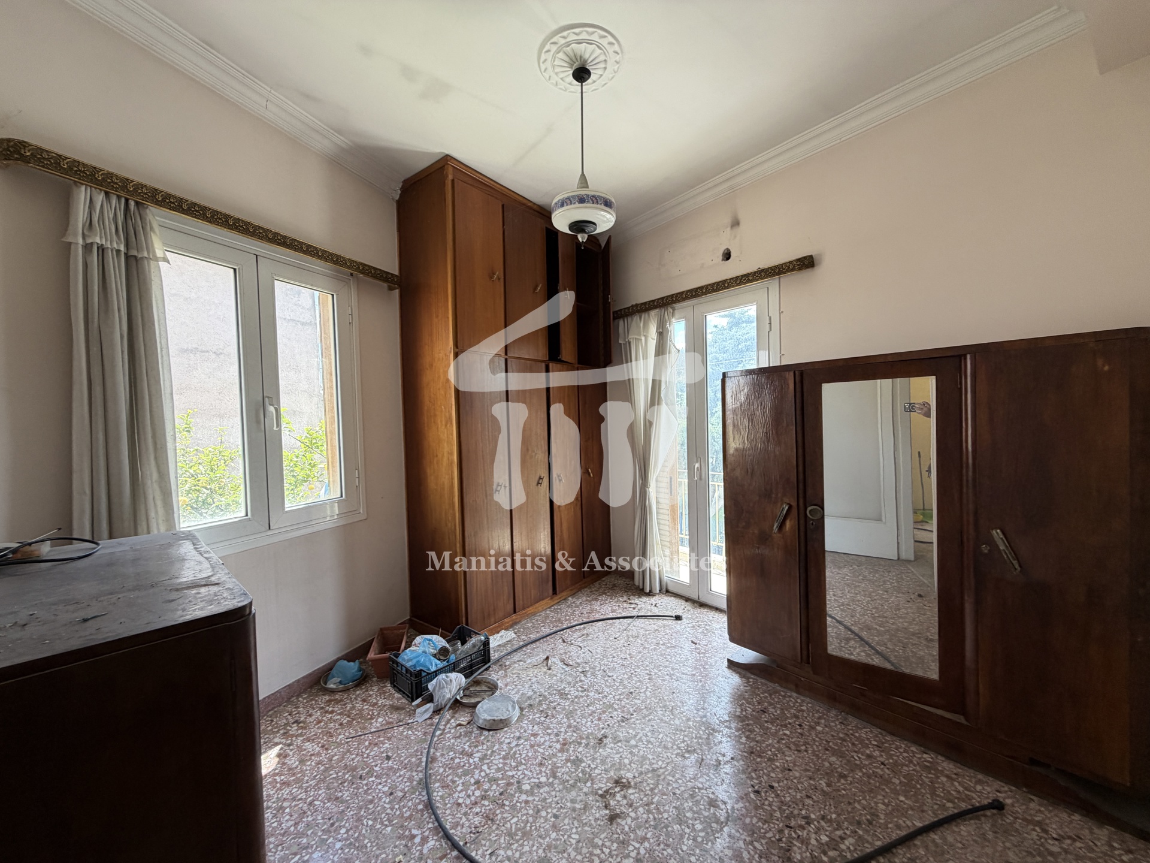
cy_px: 432
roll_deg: +2.3
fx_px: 465
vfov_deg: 85.7
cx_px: 575
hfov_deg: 102.1
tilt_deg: -3.2
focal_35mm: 14
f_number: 2.2
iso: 80
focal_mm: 2.22
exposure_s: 1/121
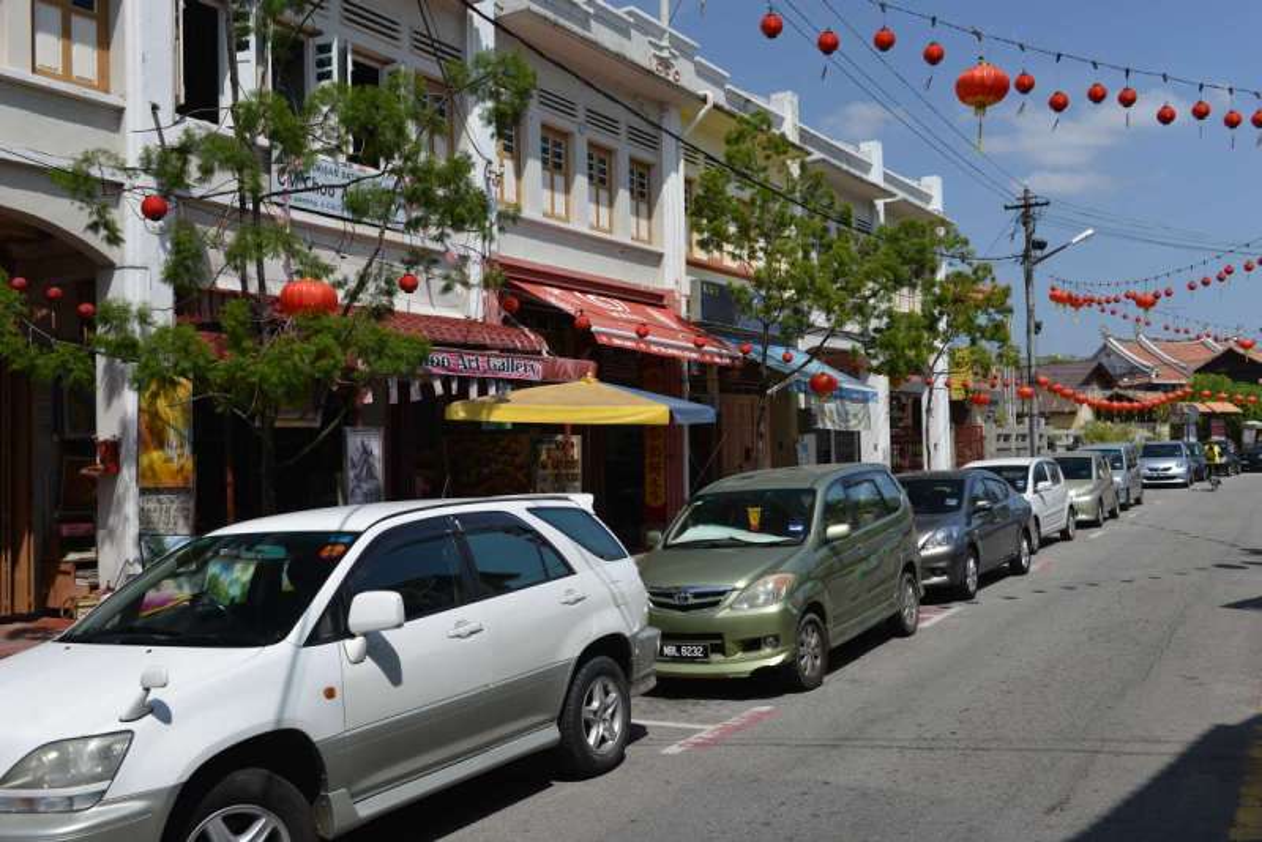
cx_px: 631
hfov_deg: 58.7
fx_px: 1122
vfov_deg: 41.1
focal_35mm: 32
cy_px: 421
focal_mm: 32
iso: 100
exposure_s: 1/200
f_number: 7.1
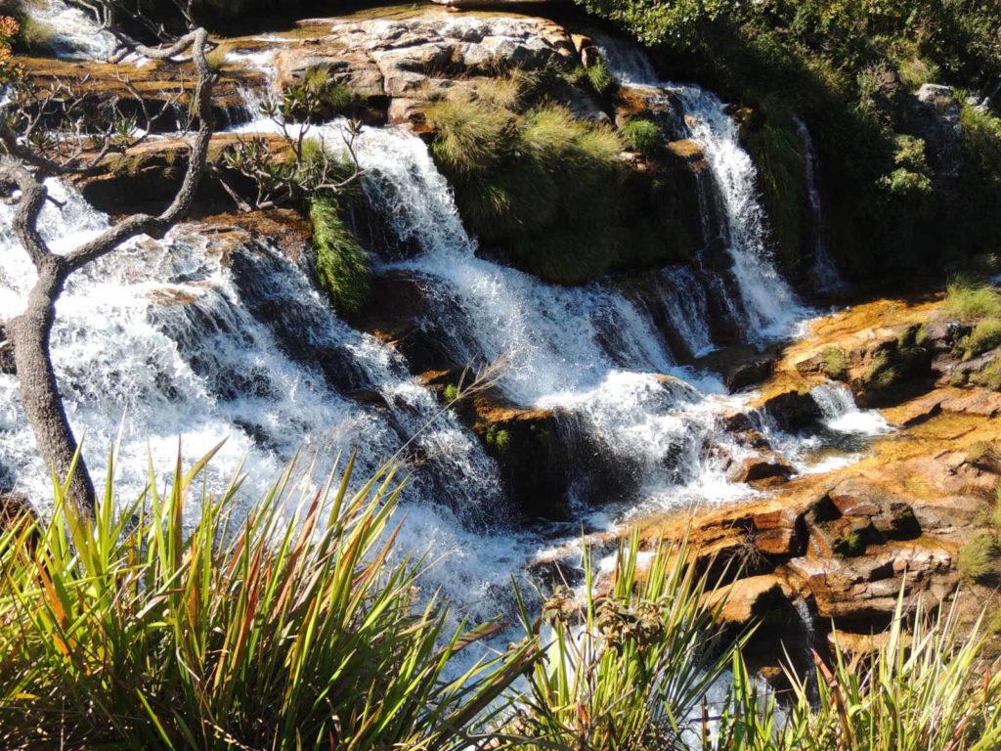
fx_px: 1359
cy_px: 376
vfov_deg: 30.9
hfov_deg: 40.4
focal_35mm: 47
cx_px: 500
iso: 100
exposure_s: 1/400
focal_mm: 8.3
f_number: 3.5
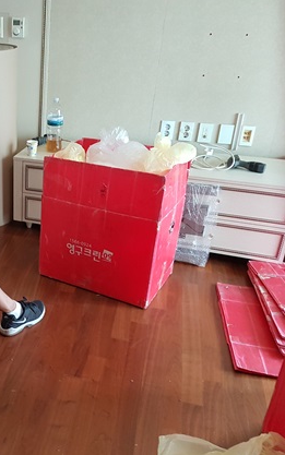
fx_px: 459
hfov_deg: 31.7
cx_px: -2
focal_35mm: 37
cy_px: 227
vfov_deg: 52.7
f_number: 1.7
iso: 200
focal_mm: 4.2
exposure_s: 1/60
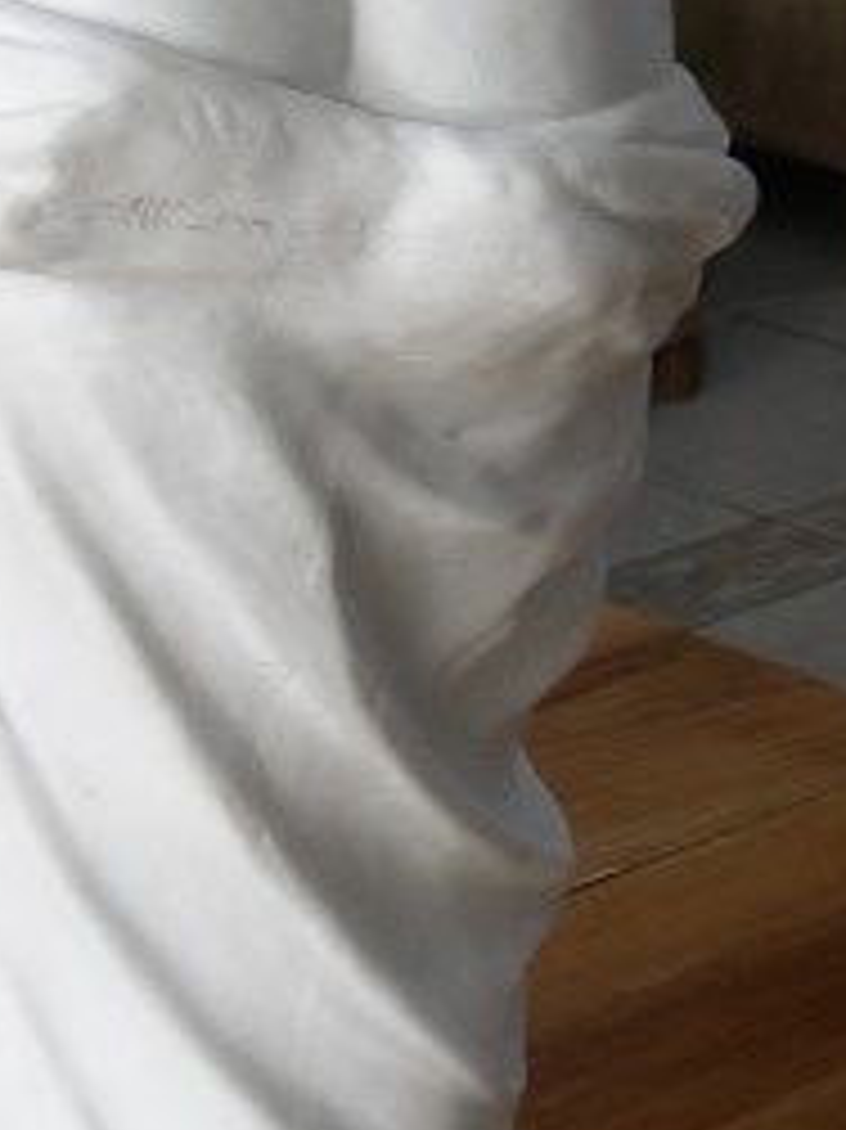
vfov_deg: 12.7
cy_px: 482
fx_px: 5055
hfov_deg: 9.5
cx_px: 108
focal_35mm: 155
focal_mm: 7.8
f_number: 2.8
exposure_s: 1/47.4
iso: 50
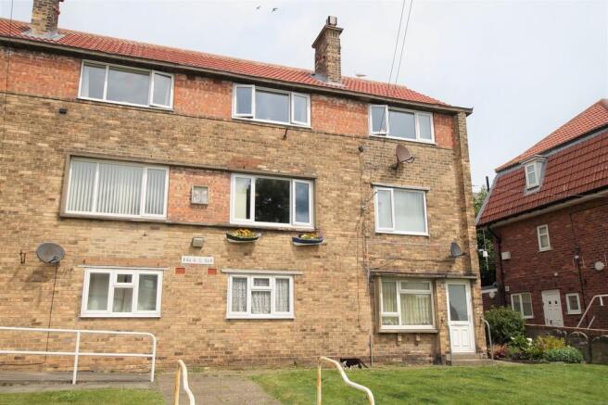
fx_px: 507
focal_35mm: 30
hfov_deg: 61.9
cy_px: 202
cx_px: 304
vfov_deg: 43.6
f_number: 8
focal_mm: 20
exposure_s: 1/250
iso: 100
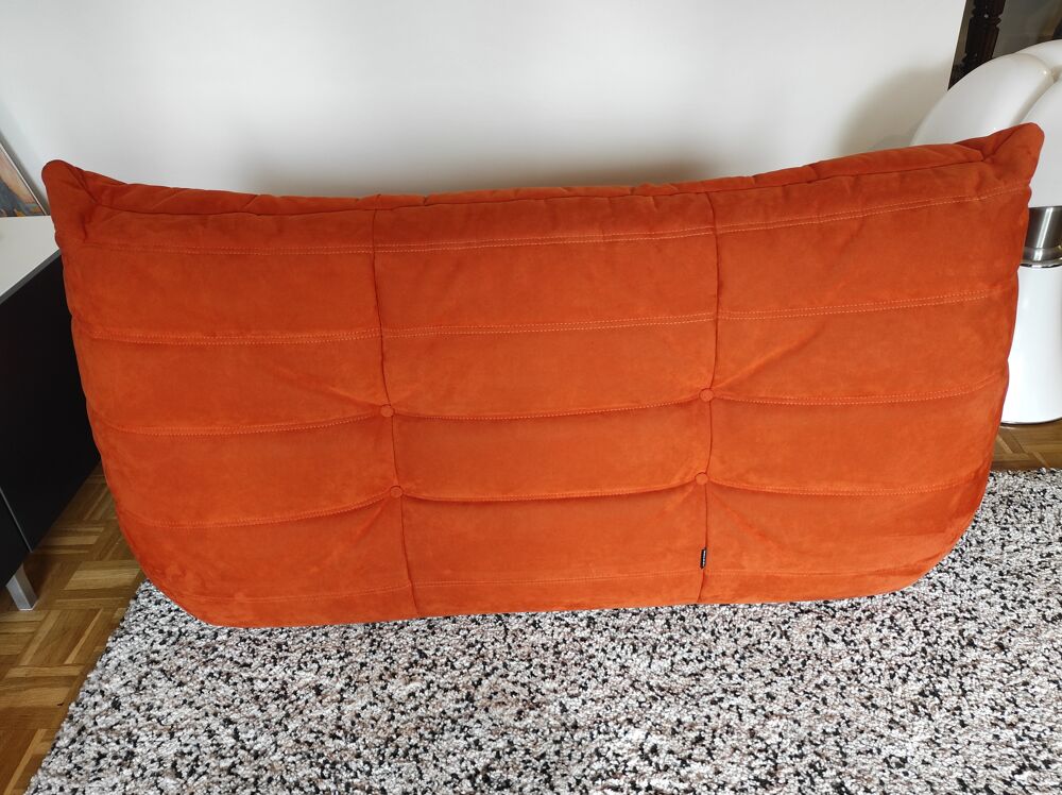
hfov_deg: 69.4
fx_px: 766
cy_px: 398
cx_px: 531
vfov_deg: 54.8
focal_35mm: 25
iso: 470
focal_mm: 5.43
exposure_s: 1/33
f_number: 1.89
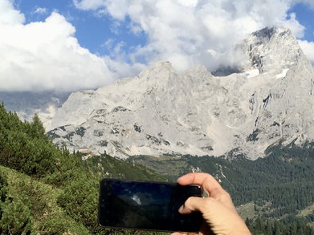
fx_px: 689
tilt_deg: +1.4
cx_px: 190
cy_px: 158
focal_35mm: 76
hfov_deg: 25.6
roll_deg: +1.3
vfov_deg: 19.3
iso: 25
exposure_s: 1/2024
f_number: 2.2
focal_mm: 4.15
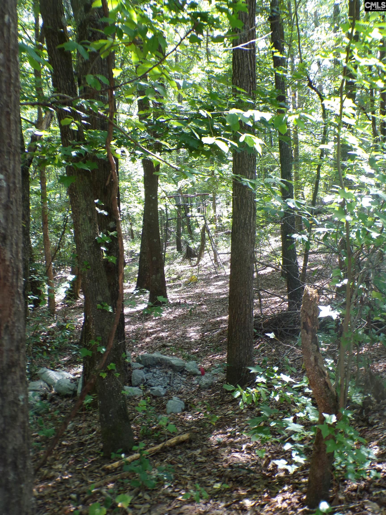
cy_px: 258
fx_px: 624
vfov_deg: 44.8
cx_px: 193
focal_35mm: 42
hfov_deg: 34.3
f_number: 3.4
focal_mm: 7.6
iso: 128
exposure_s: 1/34
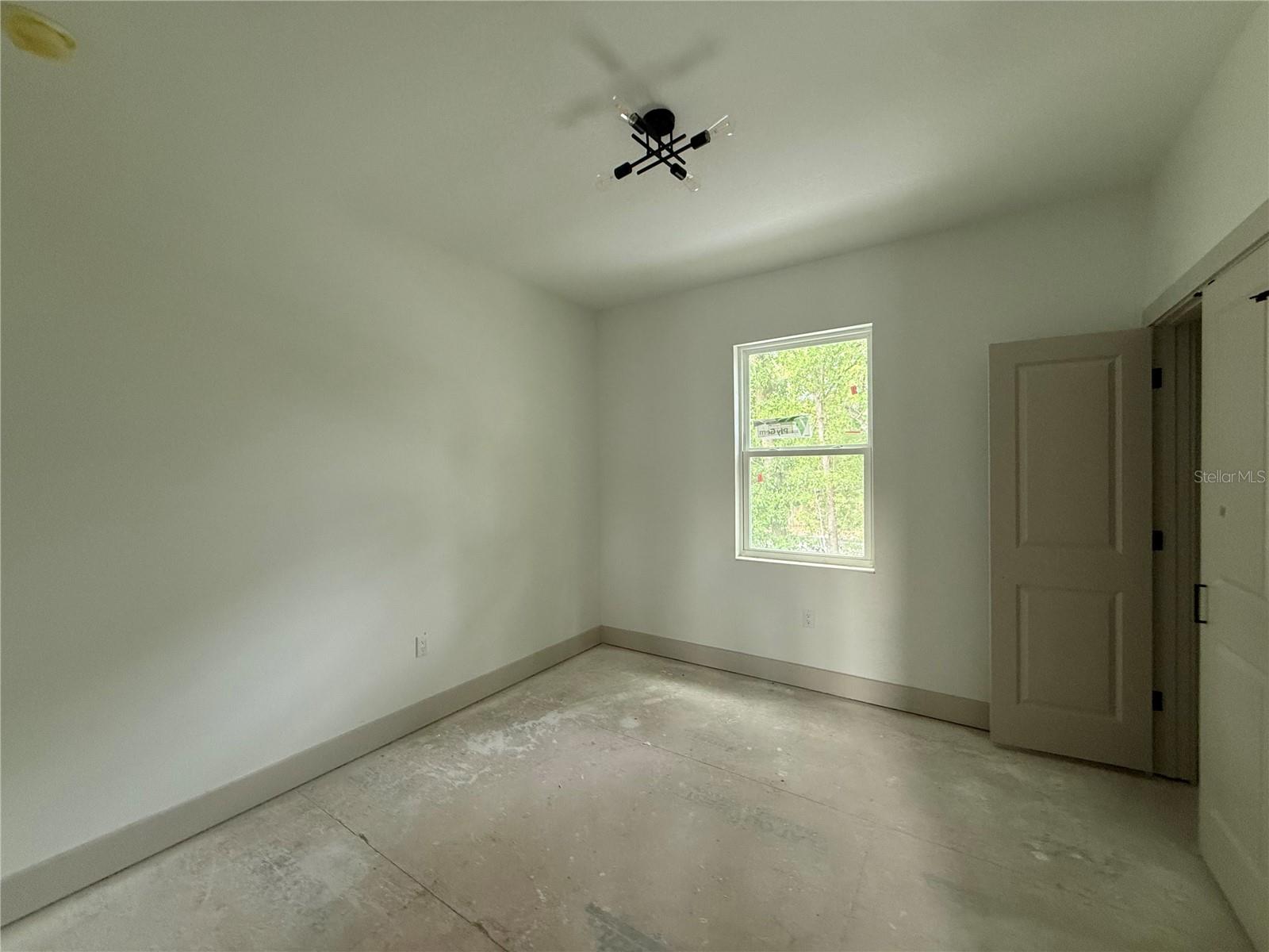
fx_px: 513
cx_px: 634
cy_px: 476
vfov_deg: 85.7
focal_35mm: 14
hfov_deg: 102.1
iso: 400
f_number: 2.2
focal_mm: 2.22
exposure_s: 1/60
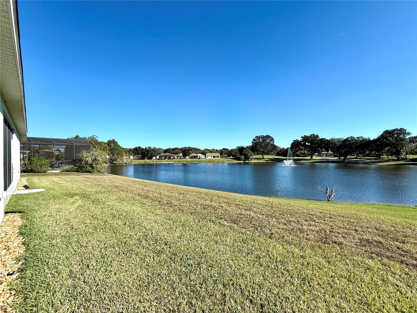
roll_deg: +0.2
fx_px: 169
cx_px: 208
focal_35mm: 14
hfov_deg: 102.1
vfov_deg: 85.7
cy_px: 156
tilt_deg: -0.4
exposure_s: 1/1001
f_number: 2.2
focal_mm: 2.22
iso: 50
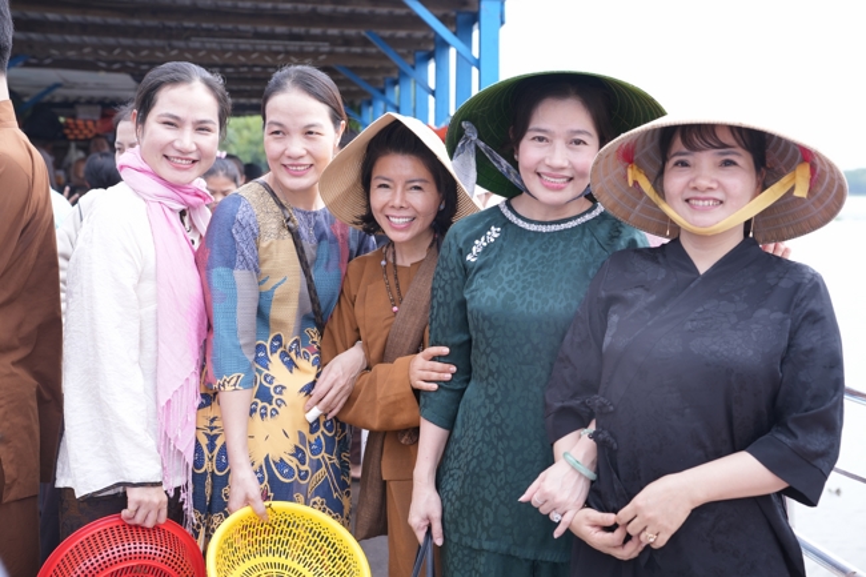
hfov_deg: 41.1
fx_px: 1154
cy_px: 288
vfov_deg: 28.1
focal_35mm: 48
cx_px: 433
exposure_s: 1/320
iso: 200
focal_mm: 48
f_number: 4.5
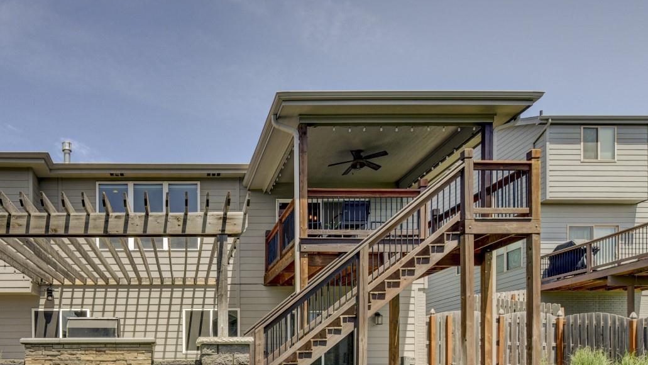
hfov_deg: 65.8
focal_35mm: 27
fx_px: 461
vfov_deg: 40.3
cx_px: 161
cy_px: 320
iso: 400
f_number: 8
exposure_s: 1/400
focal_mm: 11
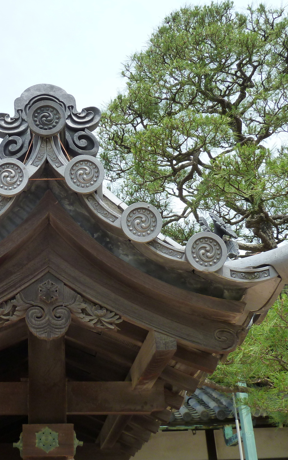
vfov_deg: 35.7
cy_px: 228
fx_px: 716
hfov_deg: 22.2
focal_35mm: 57
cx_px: 32
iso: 125
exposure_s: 1/400
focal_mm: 6.5
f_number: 4
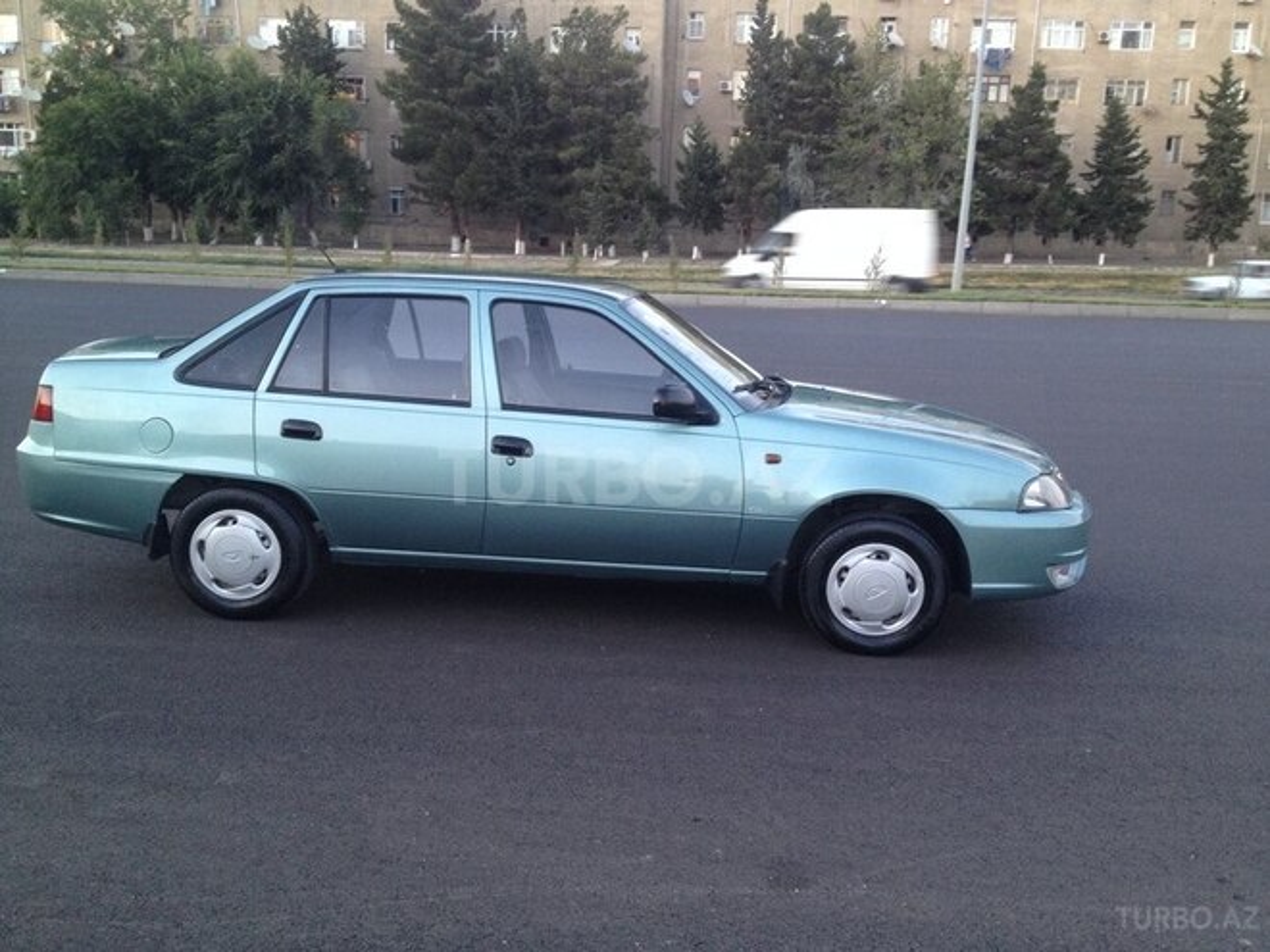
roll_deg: -2.1
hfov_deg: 52.6
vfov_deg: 40.7
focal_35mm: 35
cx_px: 635
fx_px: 1284
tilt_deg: -13.6
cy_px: 476
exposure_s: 1/20
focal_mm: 4.28
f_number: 2.4
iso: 100
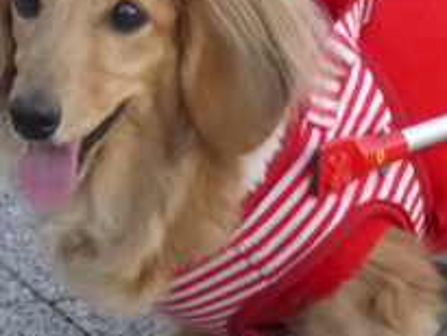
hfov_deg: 4.7
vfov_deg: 3.5
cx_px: 240
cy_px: 269
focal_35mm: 422
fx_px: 5453
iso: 1250
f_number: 5.4
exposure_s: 1/320
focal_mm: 25.9
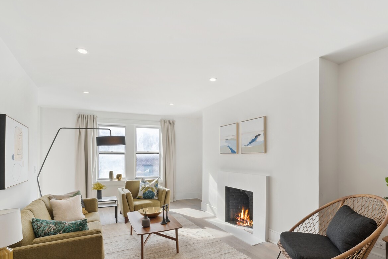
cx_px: 206
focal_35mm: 19
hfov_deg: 86.3
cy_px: 156
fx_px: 206
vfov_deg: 63.5
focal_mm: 14.9
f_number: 11
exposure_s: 1/5
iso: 100
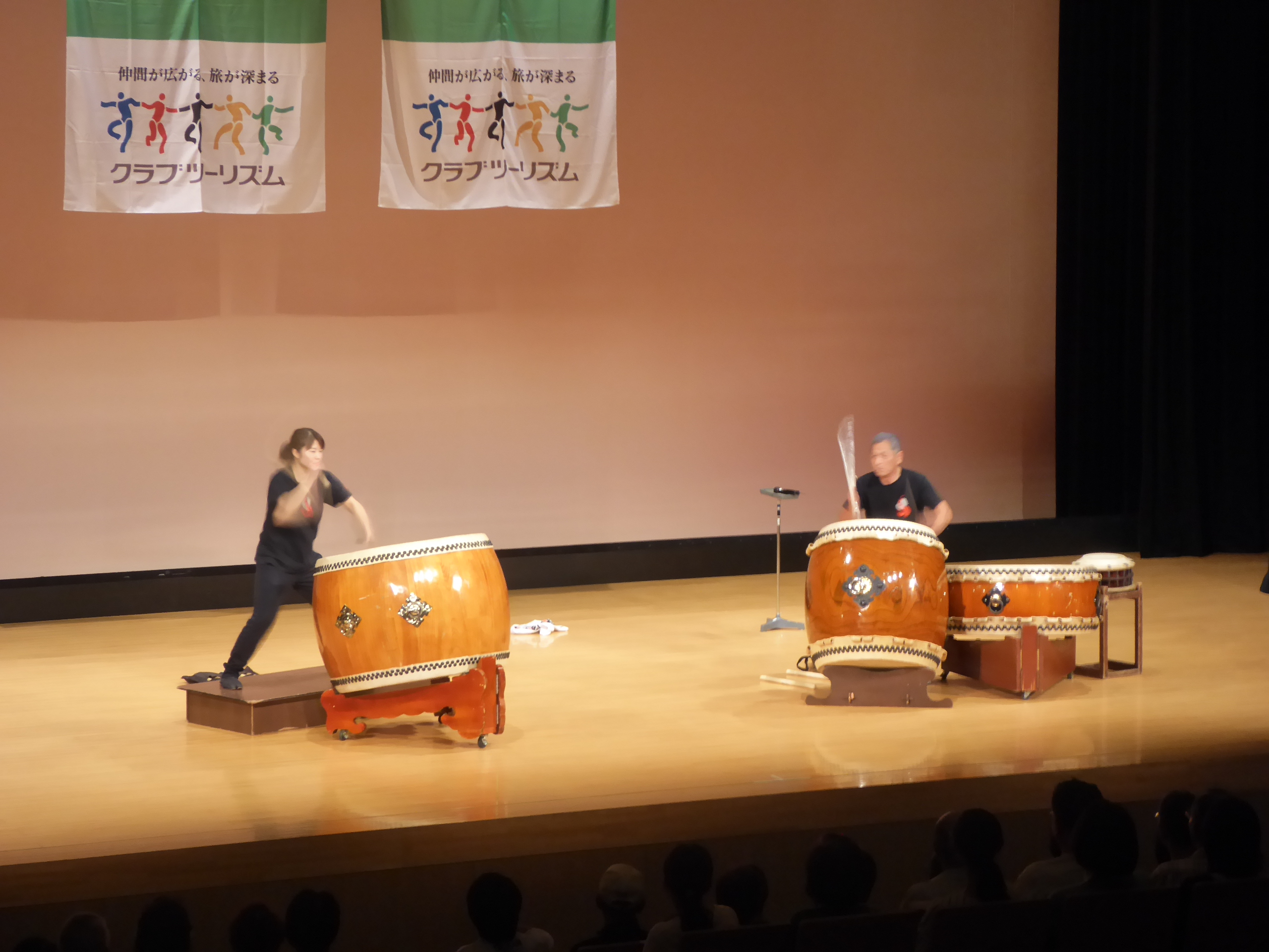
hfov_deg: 16.8
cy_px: 476
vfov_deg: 12.7
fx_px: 4289
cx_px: 634
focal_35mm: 117
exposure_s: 1/10
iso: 400
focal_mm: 19
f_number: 5.1
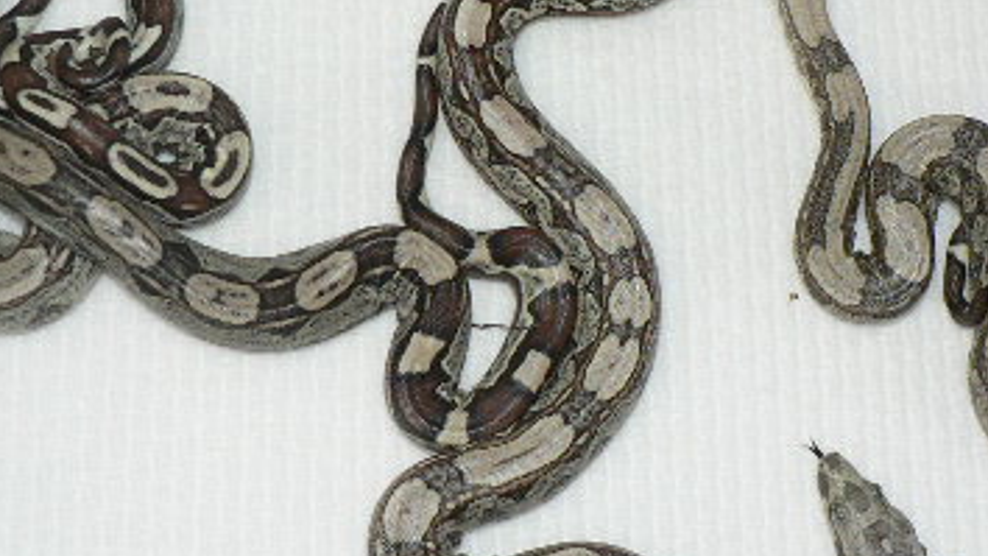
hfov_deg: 29.7
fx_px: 1860
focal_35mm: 71
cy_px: 168
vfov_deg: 16.9
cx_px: 519
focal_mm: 6
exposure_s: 1/60
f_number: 2.8
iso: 100
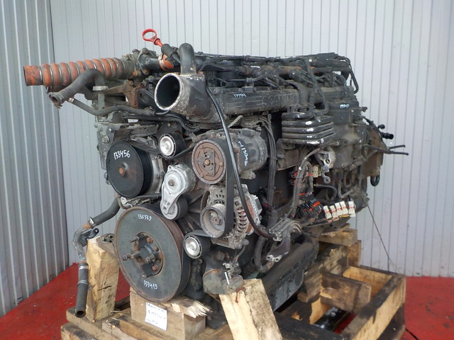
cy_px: 170
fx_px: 393
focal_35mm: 30
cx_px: 227
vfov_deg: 46.8
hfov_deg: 60.0
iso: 280
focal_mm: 4.1
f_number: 3.3
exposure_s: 1/30
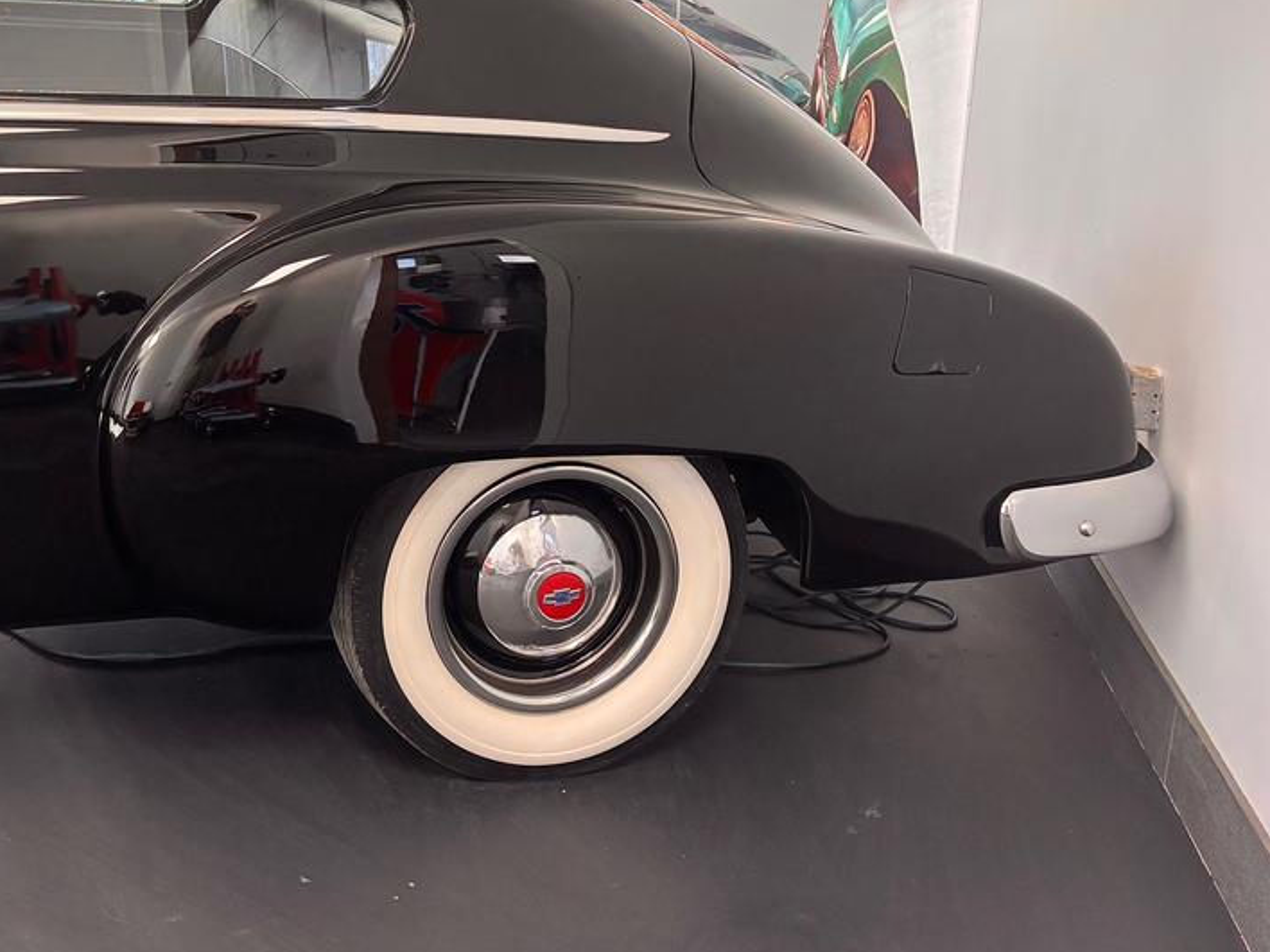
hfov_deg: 38.3
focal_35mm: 47
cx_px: 183
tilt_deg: -10.2
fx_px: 1724
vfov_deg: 29.8
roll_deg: -1.0
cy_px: 133
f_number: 1.6
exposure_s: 1/120
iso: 50
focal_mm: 5.96
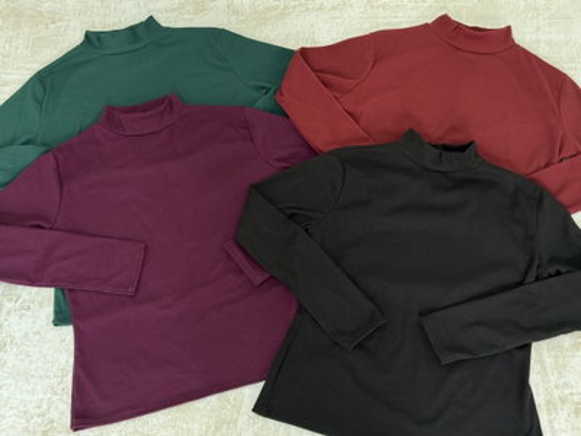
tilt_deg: -69.1
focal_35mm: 48
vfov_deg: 30.3
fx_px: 806
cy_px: 218
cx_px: 290
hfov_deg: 39.7
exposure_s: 1/50
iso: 250
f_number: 1.78
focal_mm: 6.76
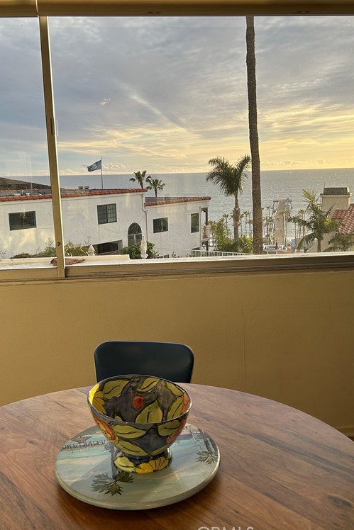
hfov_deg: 36.0
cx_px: 181
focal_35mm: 37
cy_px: 271
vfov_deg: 51.9
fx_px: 545
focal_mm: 5.7
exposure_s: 1/581
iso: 50
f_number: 1.5
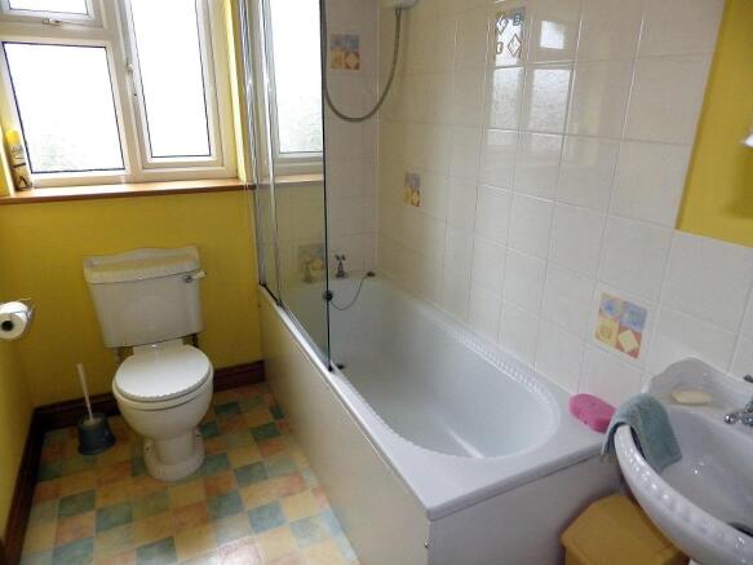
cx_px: 376
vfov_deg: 61.1
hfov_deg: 76.4
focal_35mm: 22
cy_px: 282
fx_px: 478
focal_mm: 4
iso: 250
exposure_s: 1/45
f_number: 3.1
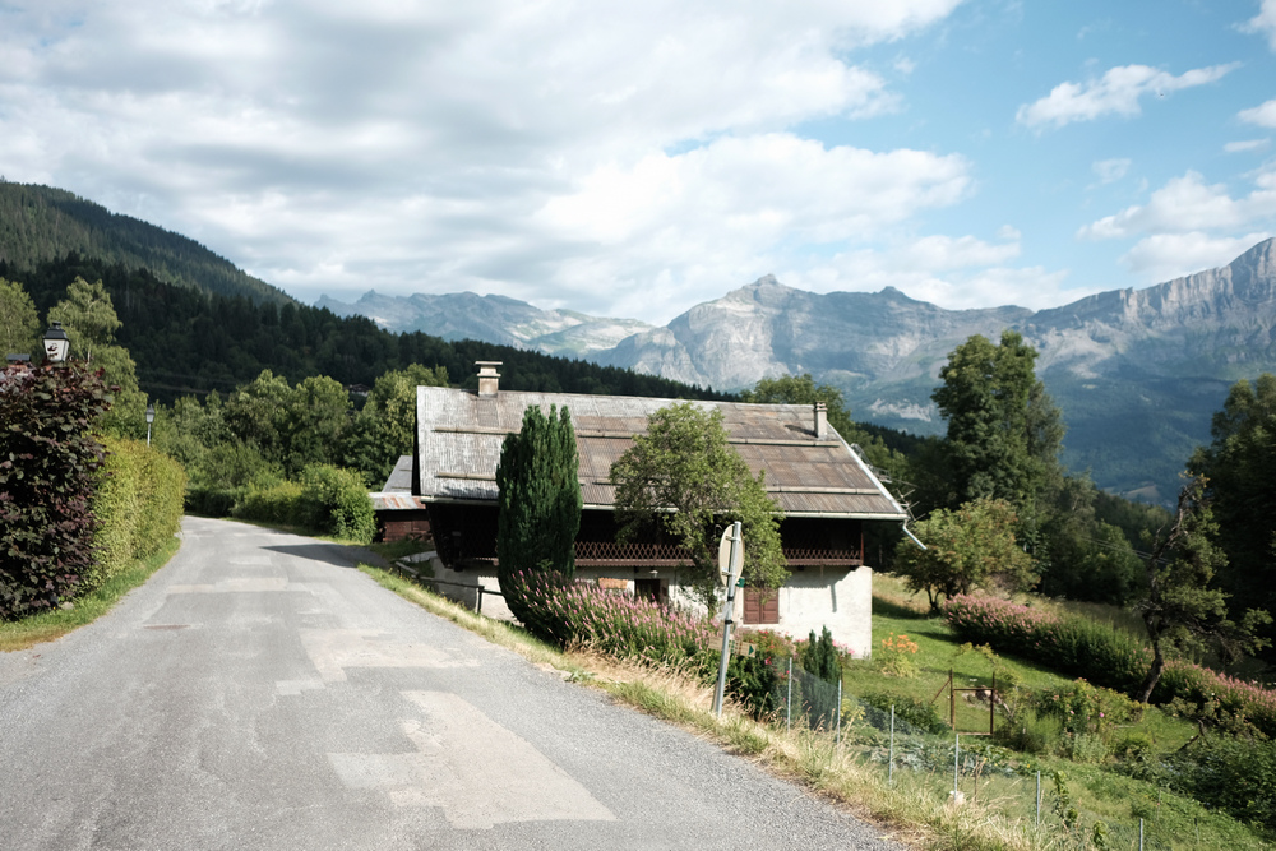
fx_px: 1241
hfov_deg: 54.4
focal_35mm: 35
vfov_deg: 37.9
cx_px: 638
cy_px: 426
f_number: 2.5
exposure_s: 1/4000
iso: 320
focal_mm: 23
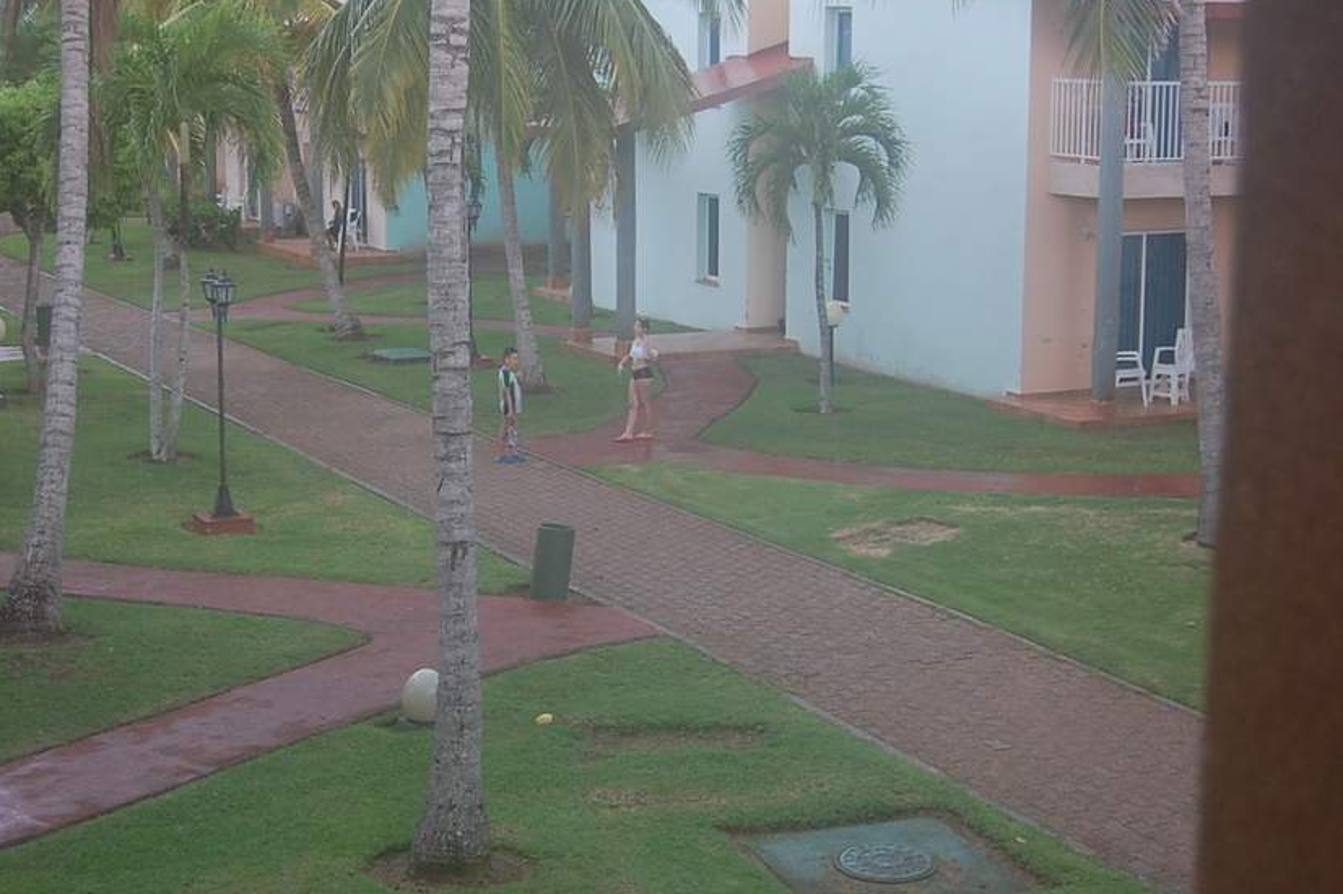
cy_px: 381
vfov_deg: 23.5
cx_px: 647
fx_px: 2149
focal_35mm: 58
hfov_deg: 34.7
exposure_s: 1/30
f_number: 4.5
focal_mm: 31
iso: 450
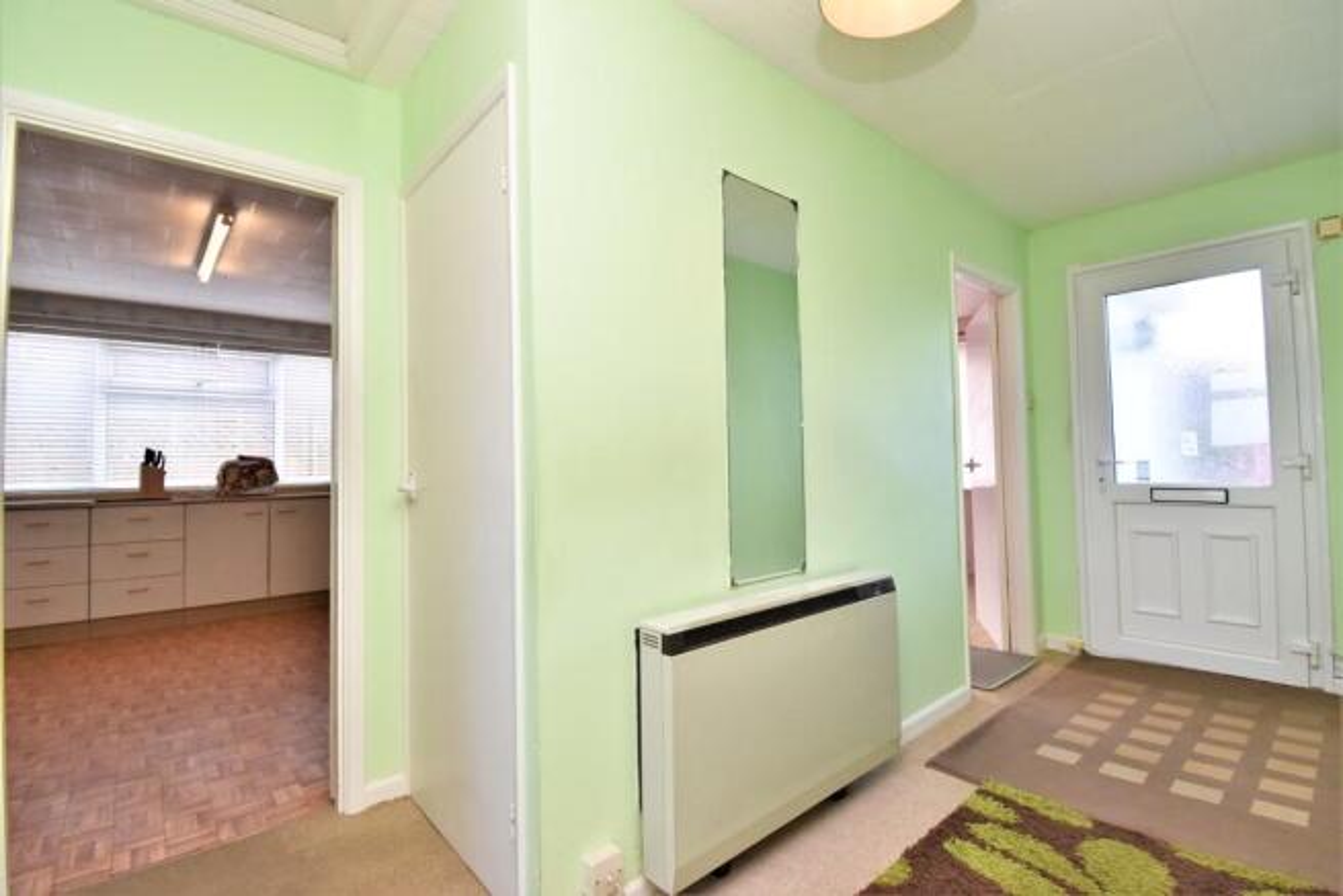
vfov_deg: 77.4
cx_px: 672
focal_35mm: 15
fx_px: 560
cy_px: 448
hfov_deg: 100.4
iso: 800
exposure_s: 1/125
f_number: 5.6
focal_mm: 10
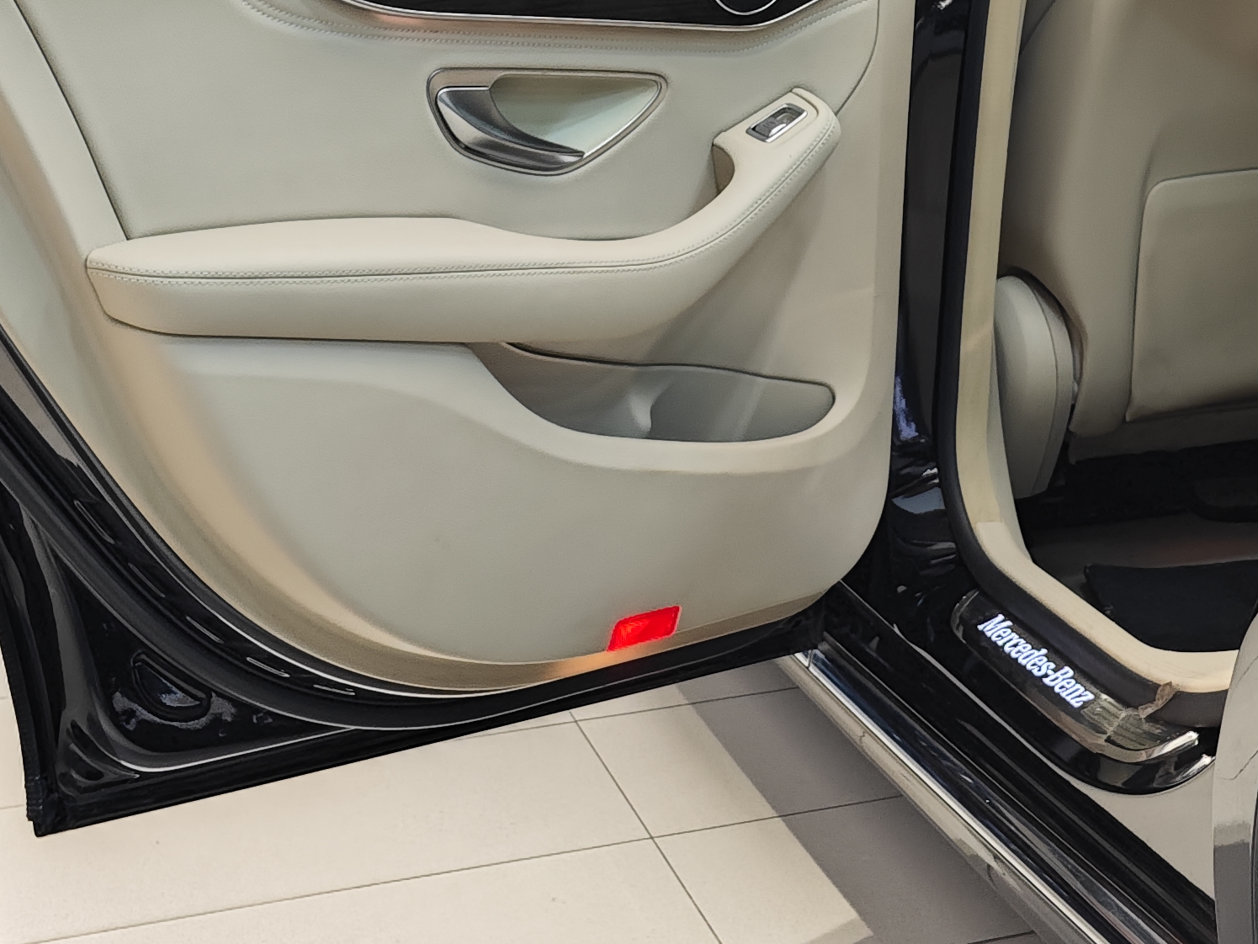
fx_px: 2290
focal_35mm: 63
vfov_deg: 21.3
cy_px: -252
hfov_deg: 30.5
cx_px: 852
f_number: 1.9
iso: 500
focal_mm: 8.7
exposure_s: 1/50
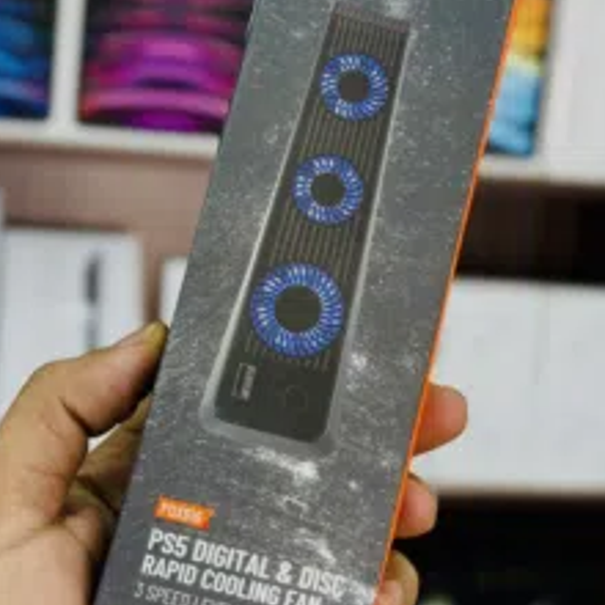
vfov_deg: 22.4
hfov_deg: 22.5
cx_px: 336
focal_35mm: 77
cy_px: 209
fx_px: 1523
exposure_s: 1/100
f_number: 1.78
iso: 80
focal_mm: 6.76
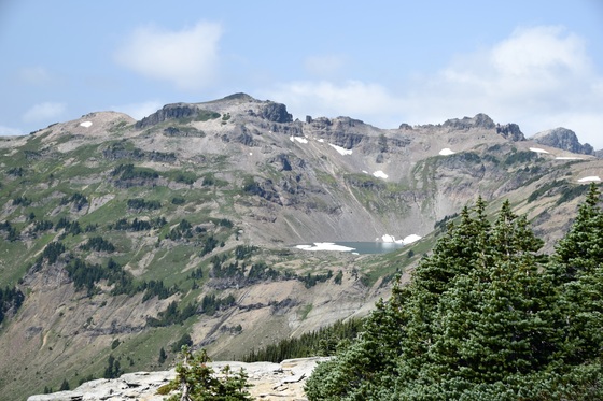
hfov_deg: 30.5
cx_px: 302
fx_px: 1105
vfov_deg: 20.6
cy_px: 200
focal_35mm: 66
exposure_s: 1/250
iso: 280
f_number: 8
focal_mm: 44
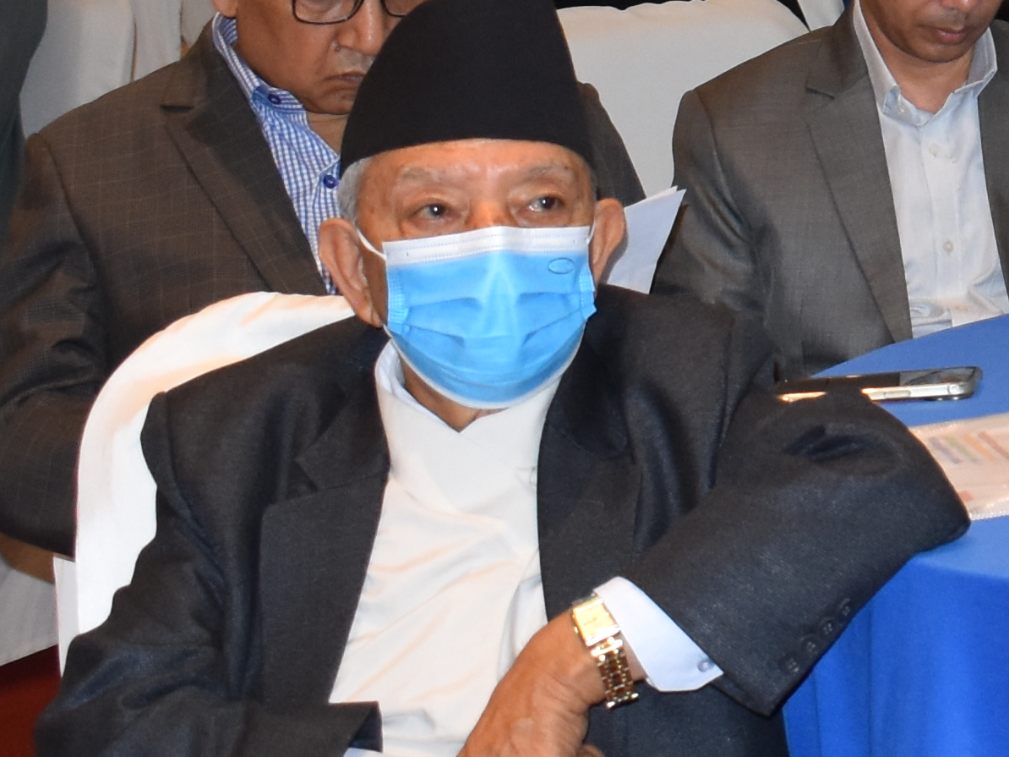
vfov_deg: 8.4
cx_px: 1696
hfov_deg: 10.8
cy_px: -217
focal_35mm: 174
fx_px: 5071
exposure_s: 1/80
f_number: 4.5
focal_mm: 24
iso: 800
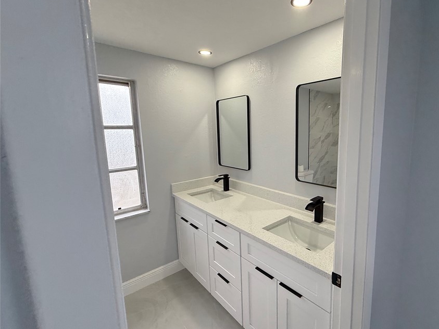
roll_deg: -0.3
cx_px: 266
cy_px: 160
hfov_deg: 89.7
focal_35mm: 17
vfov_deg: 74.7
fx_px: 216
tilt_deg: -4.9
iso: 160
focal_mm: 2.22
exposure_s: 1/120
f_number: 2.2
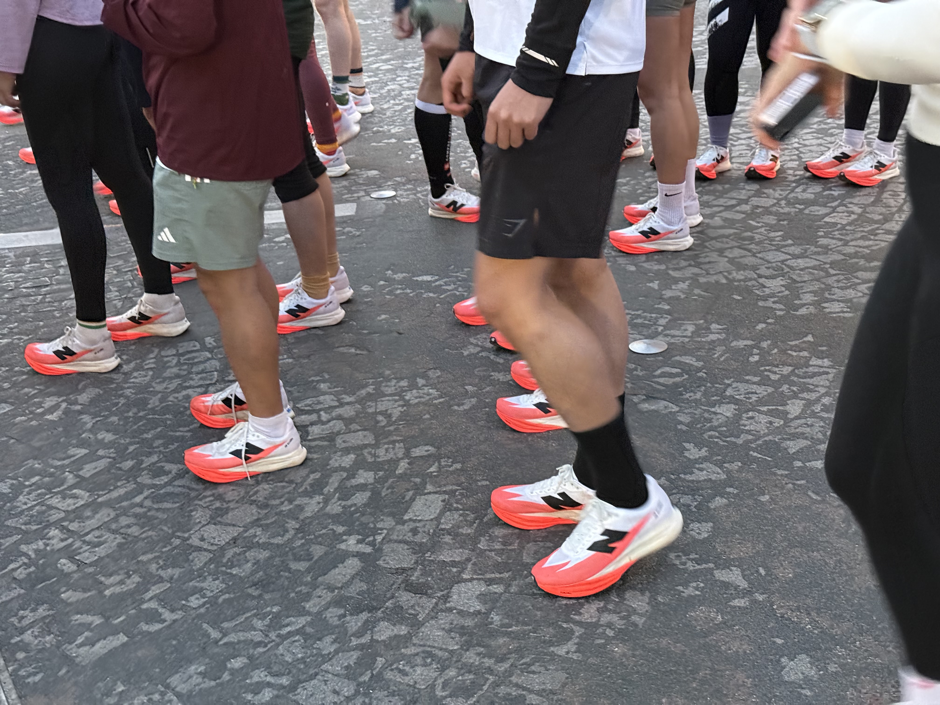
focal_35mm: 48
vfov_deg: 30.3
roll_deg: +4.1
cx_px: 470
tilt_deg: -20.7
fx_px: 1303
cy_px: 352
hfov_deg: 39.7
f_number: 1.78
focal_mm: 6.76
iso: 640
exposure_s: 1/25
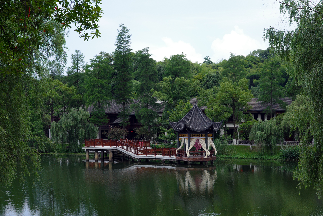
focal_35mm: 40
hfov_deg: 48.5
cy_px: 108
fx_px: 359
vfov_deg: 33.4
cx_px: 162
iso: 200
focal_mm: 26
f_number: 5
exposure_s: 1/400
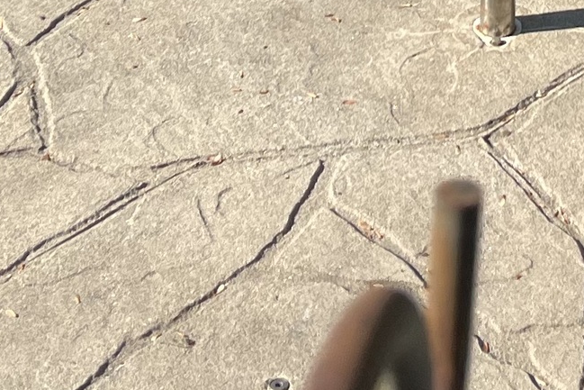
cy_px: -544
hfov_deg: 15.7
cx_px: 582
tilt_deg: -16.0
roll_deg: -2.0
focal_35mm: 128
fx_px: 2077
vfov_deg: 9.5
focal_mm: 5.1
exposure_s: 1/2062
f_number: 1.6
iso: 50
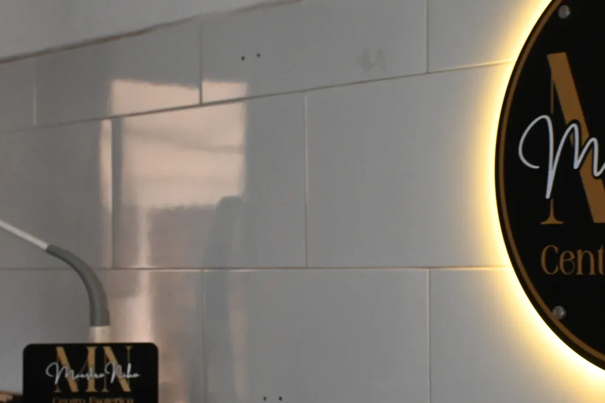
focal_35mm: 83
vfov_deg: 16.3
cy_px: 301
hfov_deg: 24.3
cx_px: 370
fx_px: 1401
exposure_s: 1/60
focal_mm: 30.5
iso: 4000
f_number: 4.8
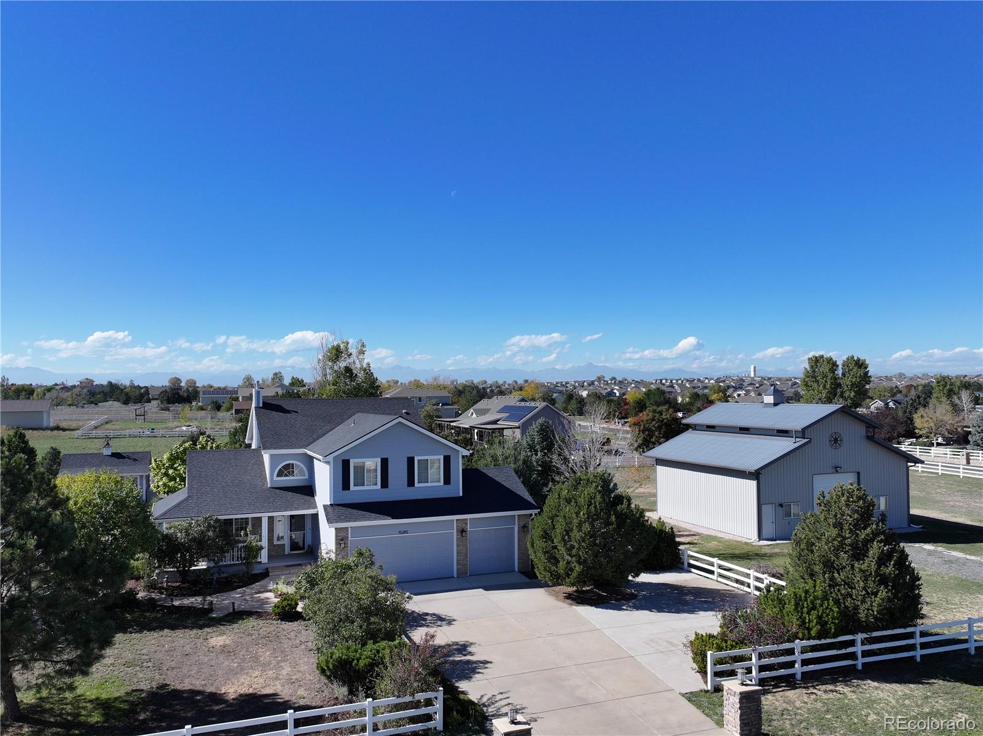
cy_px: 368
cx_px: 492
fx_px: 681
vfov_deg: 56.8
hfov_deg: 71.6
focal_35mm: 24
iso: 100
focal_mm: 12.29
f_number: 2.8
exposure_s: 1/1600
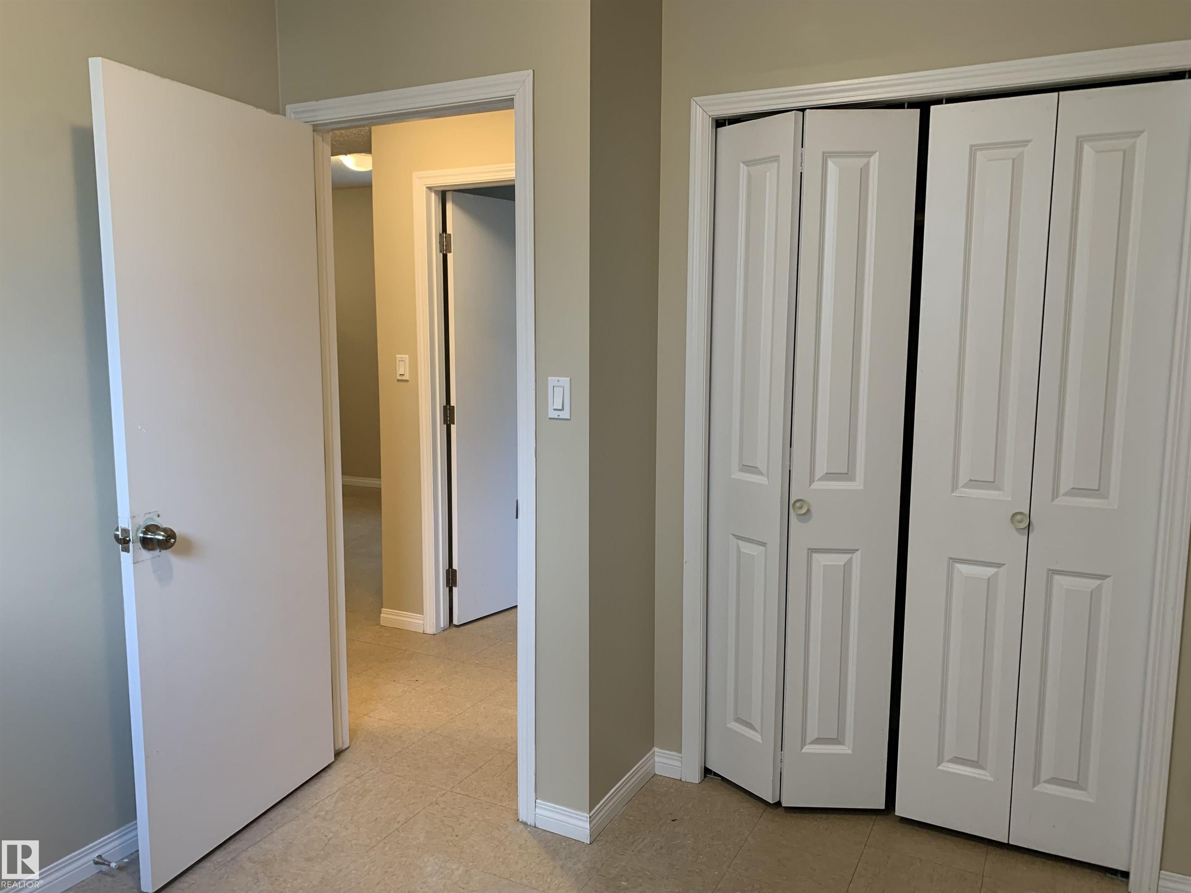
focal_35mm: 26
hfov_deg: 67.3
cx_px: 596
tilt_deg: -7.0
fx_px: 895
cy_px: 446
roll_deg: +0.0
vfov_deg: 53.1
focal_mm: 4.25
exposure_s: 1/60
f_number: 1.8
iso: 125
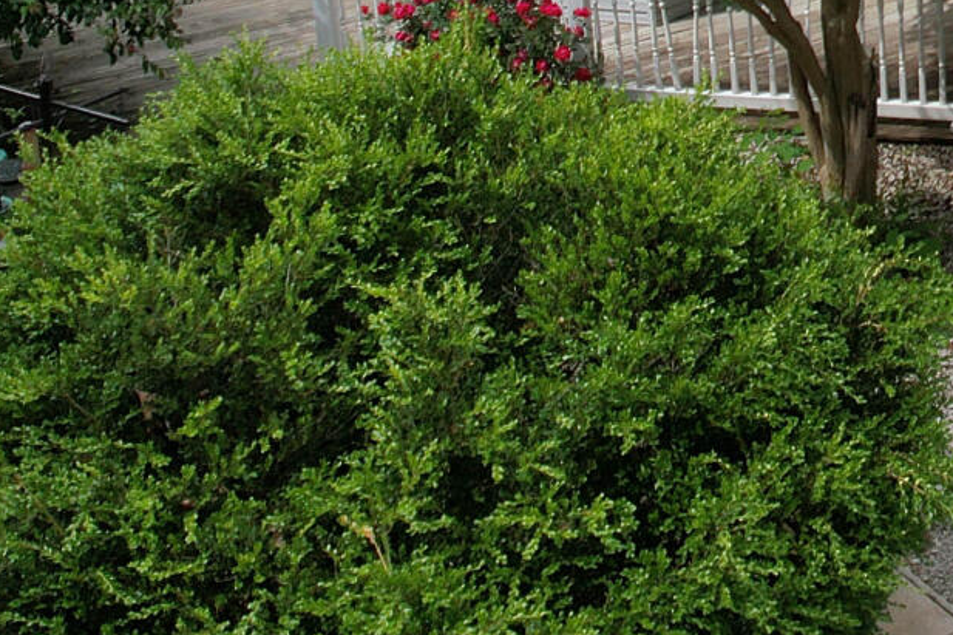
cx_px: 1236
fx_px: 2832
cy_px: -328
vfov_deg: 12.2
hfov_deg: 17.9
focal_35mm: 107
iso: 100
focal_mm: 8.38
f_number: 2.8
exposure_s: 1/800
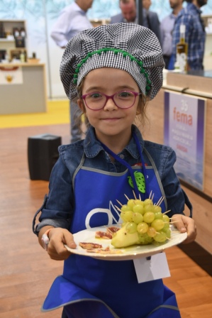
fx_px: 530
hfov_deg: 22.6
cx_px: 106
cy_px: 159
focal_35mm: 60
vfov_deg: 33.4
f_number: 5.6
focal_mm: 40
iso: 1250
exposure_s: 1/50
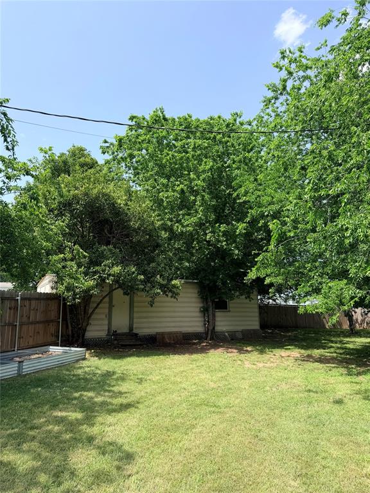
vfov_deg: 71.6
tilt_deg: +11.4
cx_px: 185
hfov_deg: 56.8
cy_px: 246
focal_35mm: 24
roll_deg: +1.3
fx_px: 342
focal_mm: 6.76
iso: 80
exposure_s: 1/2232
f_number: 1.78
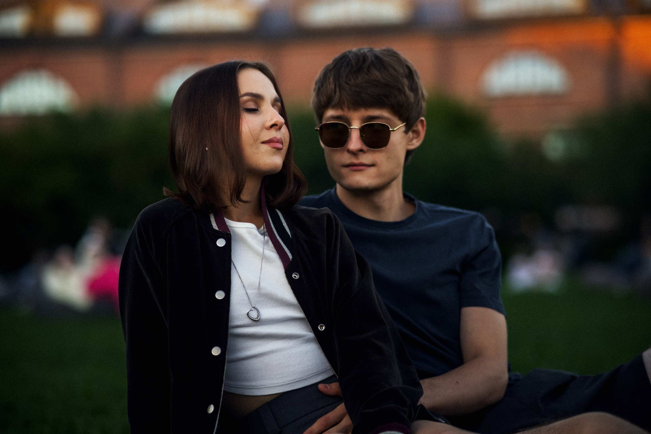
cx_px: 326
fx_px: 1537
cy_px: 217
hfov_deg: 23.9
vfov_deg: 16.1
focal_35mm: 85
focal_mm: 85
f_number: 1.8
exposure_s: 1/2000
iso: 800
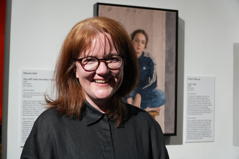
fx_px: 358
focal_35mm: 54
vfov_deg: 25.1
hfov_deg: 36.9
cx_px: 120
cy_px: 80
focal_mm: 36
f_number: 4
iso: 1250
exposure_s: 1/125
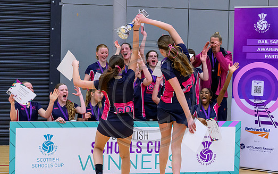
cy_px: 75
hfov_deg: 26.8
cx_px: 126
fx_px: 583
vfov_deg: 16.9
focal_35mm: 77
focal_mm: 48
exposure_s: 1/500
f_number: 4
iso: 6400
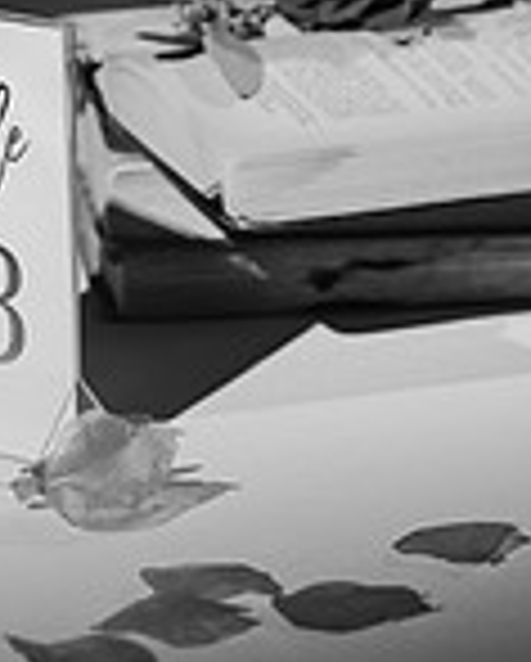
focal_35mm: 266
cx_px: 675
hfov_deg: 5.8
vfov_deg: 7.3
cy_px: 287
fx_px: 5215
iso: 400
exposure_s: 1/80
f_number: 2
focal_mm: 50
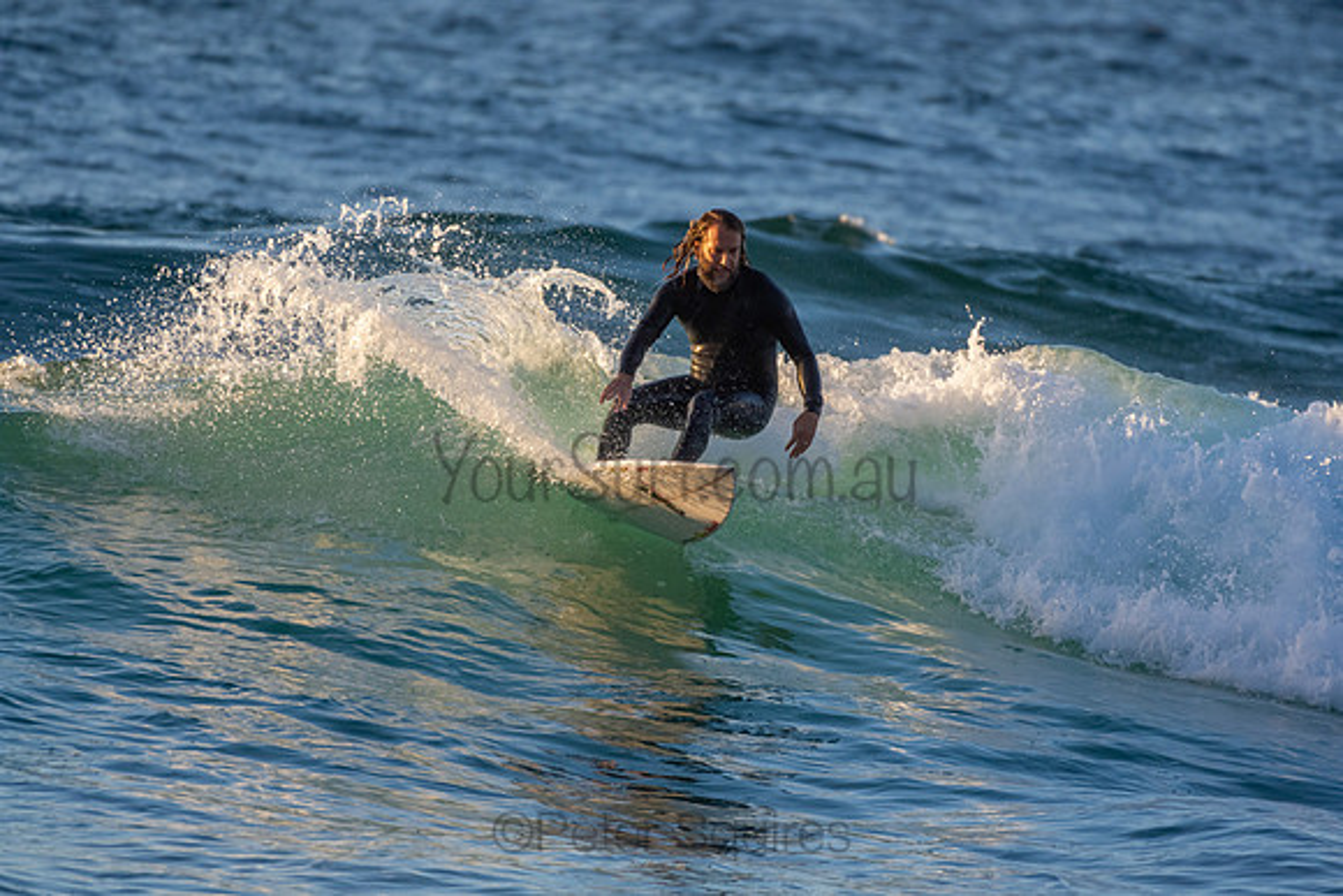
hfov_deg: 2.7
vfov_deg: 1.8
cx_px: 672
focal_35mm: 750
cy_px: 448
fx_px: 27984
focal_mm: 500
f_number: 5.6
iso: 800
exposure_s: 1/1250
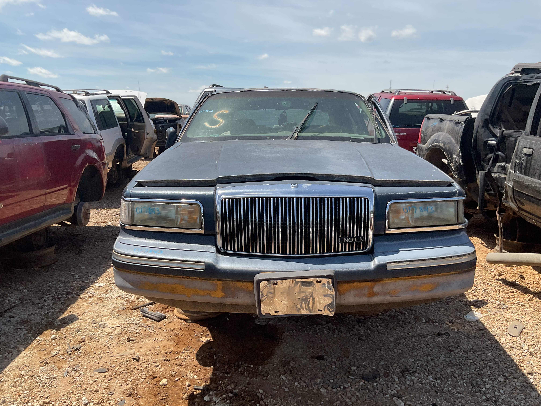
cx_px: 270
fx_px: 453
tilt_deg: -9.9
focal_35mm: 29
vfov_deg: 48.2
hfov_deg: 61.7
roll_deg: +0.3
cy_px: 203
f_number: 1.8
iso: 16
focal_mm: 3
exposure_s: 1/1730
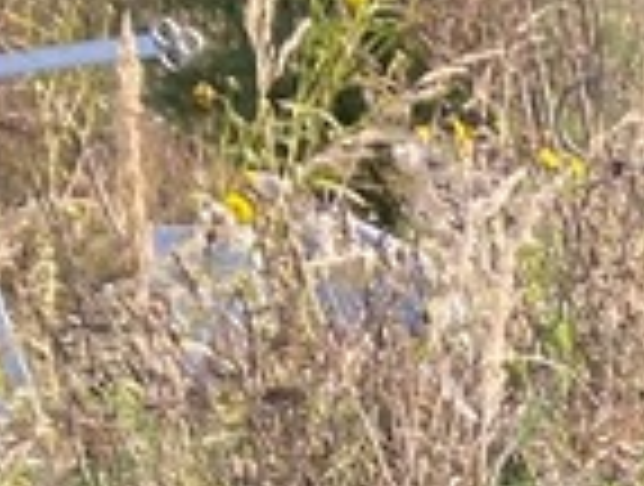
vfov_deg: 8.9
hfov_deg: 10.9
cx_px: 1671
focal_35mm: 145
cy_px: 1292
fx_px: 2704
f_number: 1.8
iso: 32
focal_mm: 4.25
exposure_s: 1/200
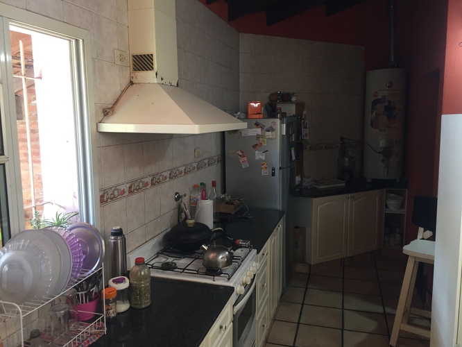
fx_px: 387
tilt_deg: -9.3
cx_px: 231
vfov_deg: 48.3
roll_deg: +0.0
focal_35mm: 29
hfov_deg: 61.6
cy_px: 174
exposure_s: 1/33
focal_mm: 4.15
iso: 160
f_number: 2.2
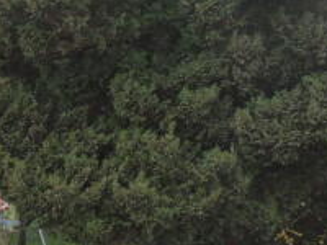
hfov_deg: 17.6
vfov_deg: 14.5
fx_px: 964
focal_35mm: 102
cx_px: -141
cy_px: 81
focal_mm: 6.2
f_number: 3.3
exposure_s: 1/125
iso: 100
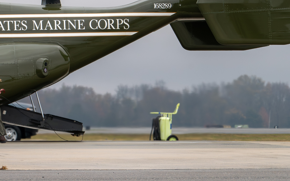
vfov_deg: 4.0
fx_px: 2592
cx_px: -131
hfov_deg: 6.3
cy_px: -114
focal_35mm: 328
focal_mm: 96
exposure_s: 1/60
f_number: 13
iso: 400
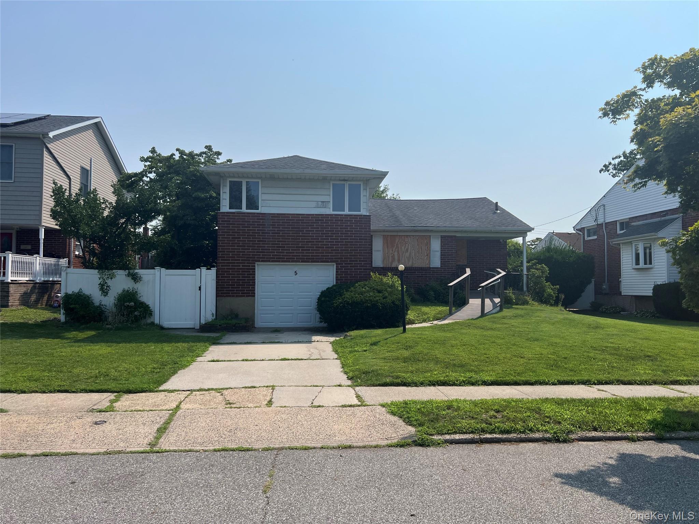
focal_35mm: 26
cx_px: 350
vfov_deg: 53.1
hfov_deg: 67.3
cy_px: 262
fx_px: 525
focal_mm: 5.7
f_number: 1.5
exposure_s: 1/9434
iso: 50
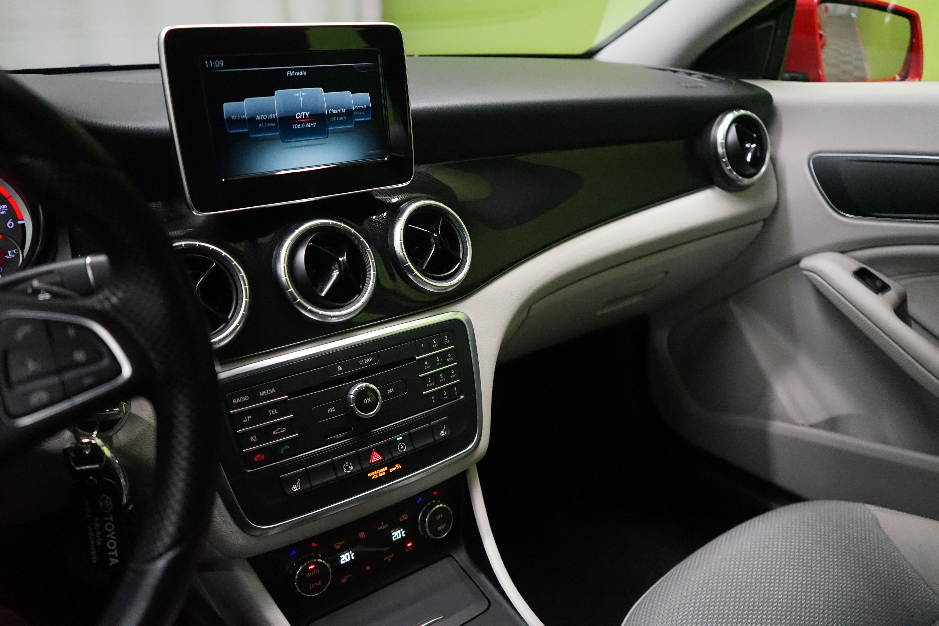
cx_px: 470
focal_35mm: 28
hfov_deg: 65.5
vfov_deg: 46.4
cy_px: 313
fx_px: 730
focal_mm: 28
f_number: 3.5
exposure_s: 1/125
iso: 6400
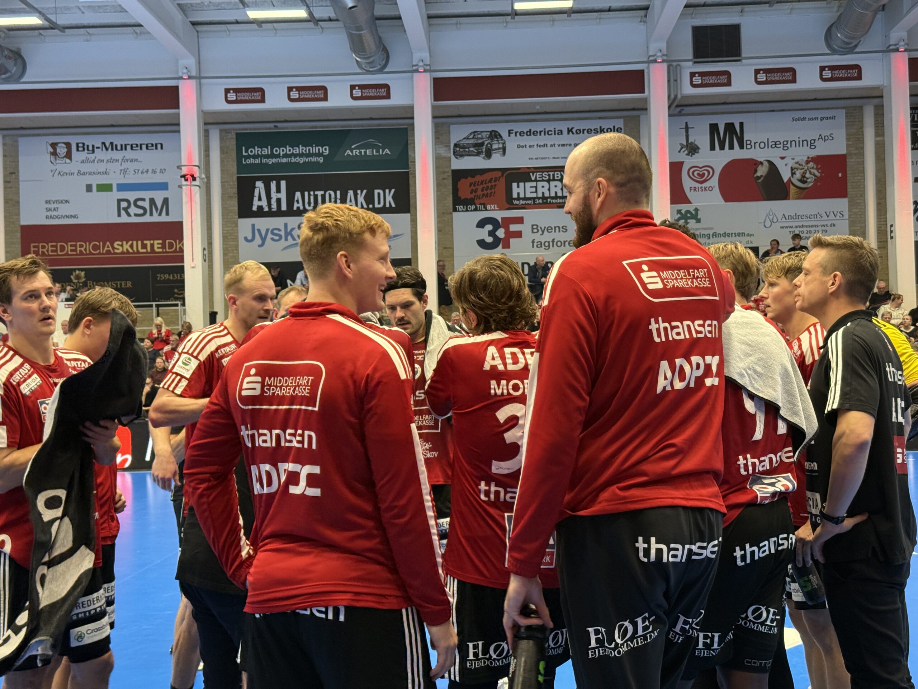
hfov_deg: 39.7
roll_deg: +0.7
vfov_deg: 30.3
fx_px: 1273
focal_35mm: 48
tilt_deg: +1.7
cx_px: 459
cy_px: 344
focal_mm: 6.76
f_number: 1.78
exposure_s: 1/111
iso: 160
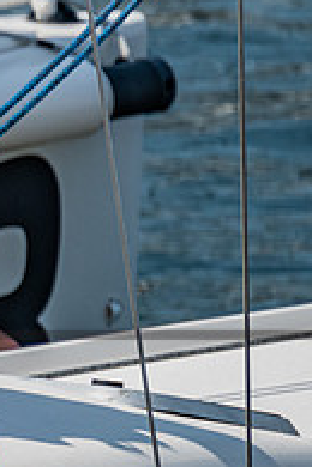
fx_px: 15573
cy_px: 187
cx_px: -663
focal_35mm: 1198
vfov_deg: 1.7
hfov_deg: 1.1
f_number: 6.3
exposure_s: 1/1000
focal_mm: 200
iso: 125
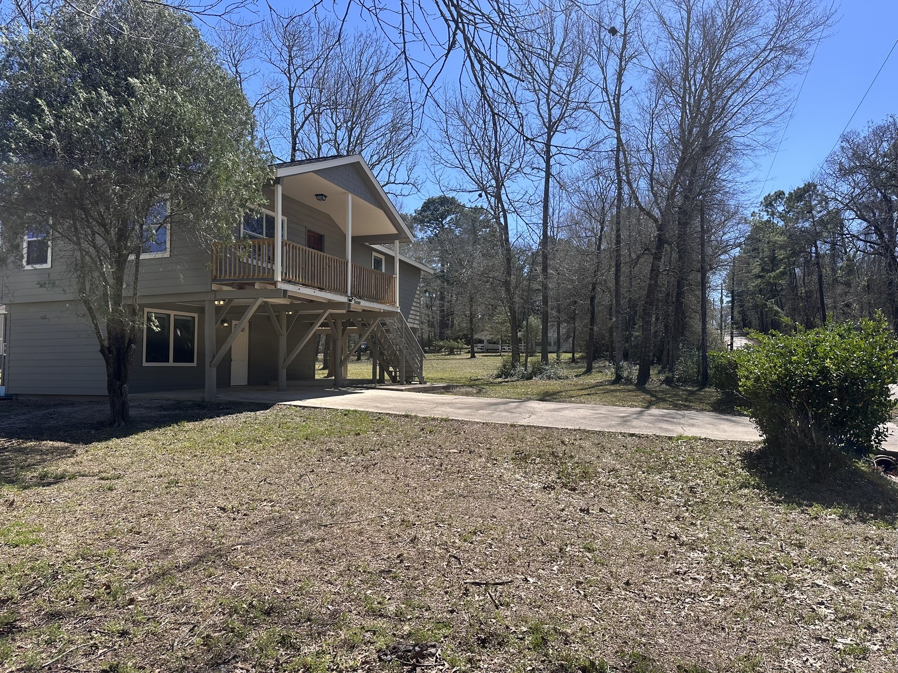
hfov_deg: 71.6
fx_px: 623
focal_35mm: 24
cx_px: 449
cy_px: 336
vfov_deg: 56.8
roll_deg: -0.2
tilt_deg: +2.6
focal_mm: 6.86
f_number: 1.78
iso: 80
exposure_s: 1/3058
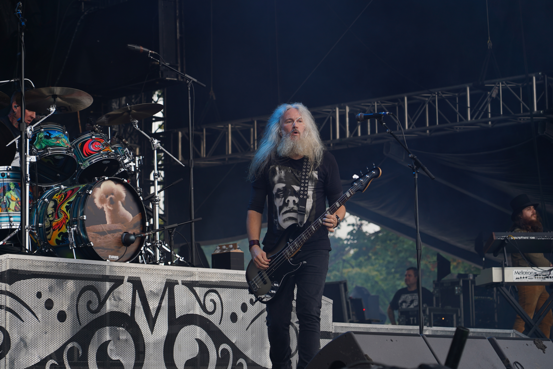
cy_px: 184
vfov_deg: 13.0
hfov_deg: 19.5
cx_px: 276
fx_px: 1613
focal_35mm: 105
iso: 100
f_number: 5
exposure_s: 1/200
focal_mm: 105
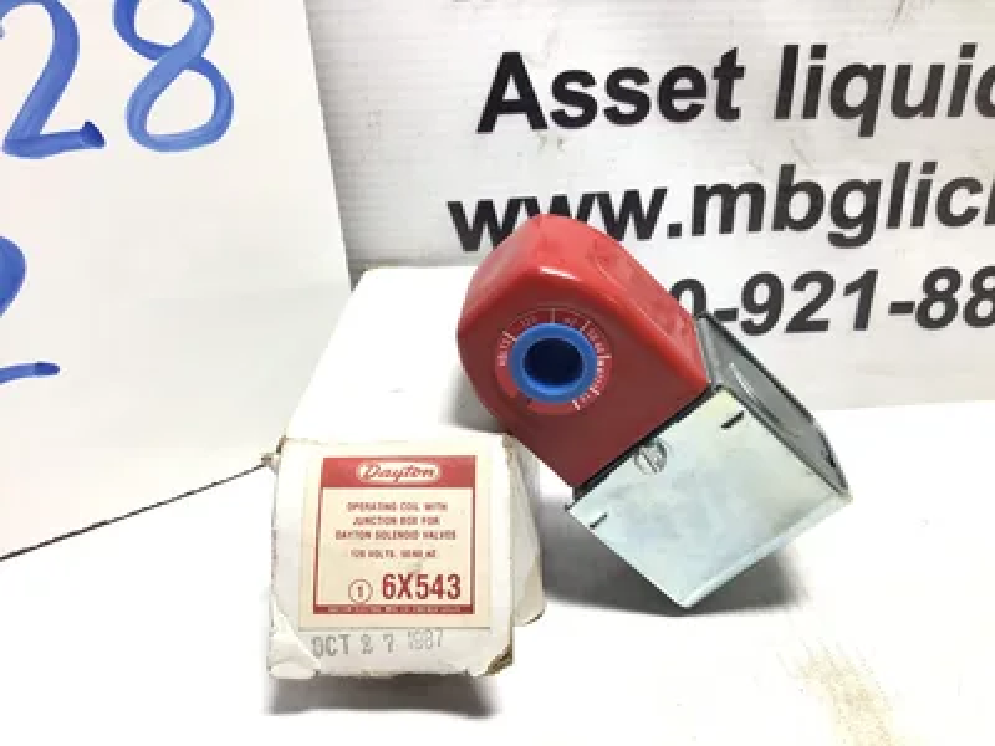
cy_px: 373
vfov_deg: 45.4
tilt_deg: -26.9
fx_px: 891
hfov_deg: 58.4
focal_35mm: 31
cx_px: 498
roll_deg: +0.0
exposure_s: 1/60
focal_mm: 3.3
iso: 25
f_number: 2.4
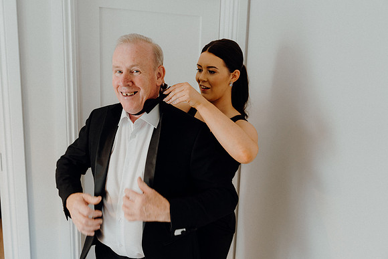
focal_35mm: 31
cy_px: 130
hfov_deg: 60.3
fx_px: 334
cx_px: 194
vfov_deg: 42.3
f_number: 3.5
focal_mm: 31
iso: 1250
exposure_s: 1/160
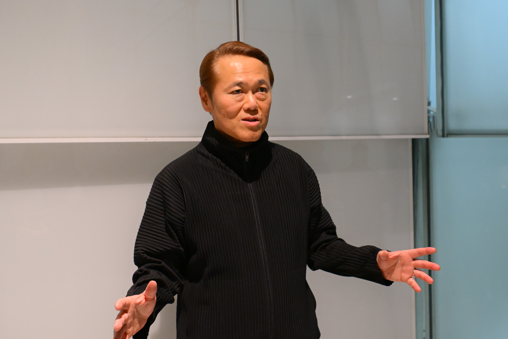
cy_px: 170
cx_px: 254
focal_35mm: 36
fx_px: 508
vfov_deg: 36.9
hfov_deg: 53.1
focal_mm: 24
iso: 3200
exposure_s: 1/125
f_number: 4
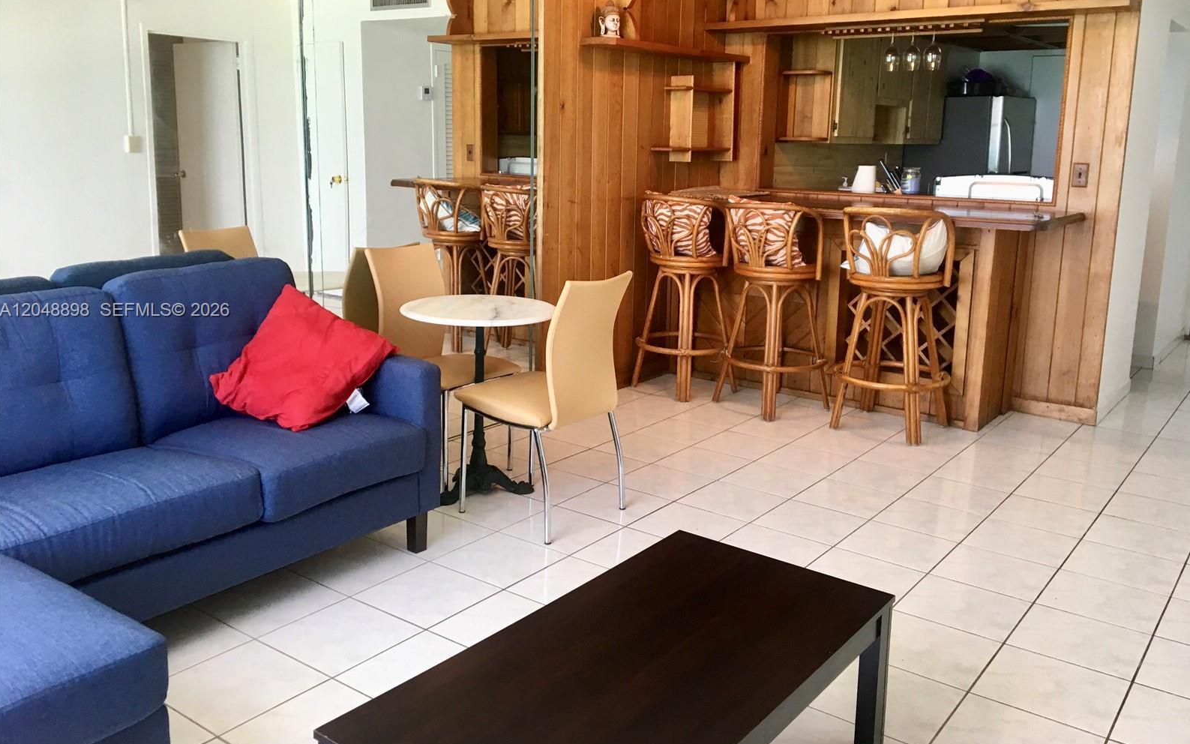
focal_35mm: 31
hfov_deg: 61.2
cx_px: 596
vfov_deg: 40.5
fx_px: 1005
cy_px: 311
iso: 32
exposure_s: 1/30
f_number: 2.2
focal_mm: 4.15
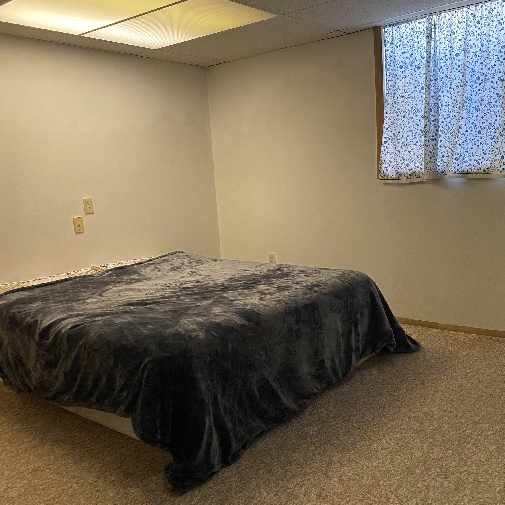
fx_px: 512
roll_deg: +3.1
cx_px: 305
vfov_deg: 52.5
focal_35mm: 31
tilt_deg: -9.2
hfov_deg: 52.1
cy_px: 252
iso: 320
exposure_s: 1/60
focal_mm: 4.25
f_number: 1.8
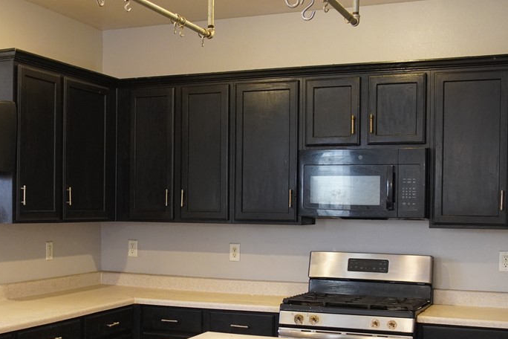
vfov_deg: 24.6
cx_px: 180
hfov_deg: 36.1
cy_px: 233
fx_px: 773
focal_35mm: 55
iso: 1600
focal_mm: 23
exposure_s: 1/160
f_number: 2.2
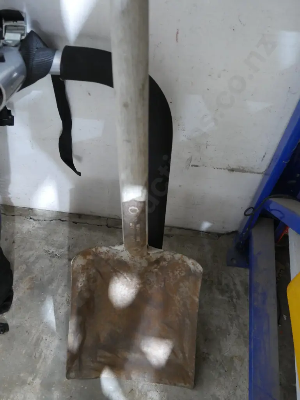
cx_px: 150
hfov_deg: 39.7
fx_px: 416
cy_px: 200
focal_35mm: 36
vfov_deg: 51.3
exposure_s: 1/25
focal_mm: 18
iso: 3200
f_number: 4
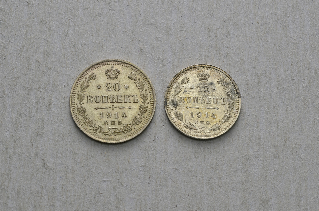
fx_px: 730
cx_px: 160
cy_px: 106
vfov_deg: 16.5
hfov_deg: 24.7
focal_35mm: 82
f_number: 14
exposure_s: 1/200
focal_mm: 55
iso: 400
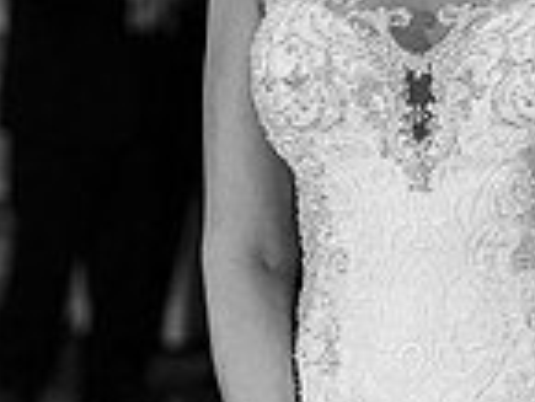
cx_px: 148
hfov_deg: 10.3
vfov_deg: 7.7
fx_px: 2970
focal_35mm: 192
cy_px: 50
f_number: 2
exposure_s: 1/250
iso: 500
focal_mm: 50
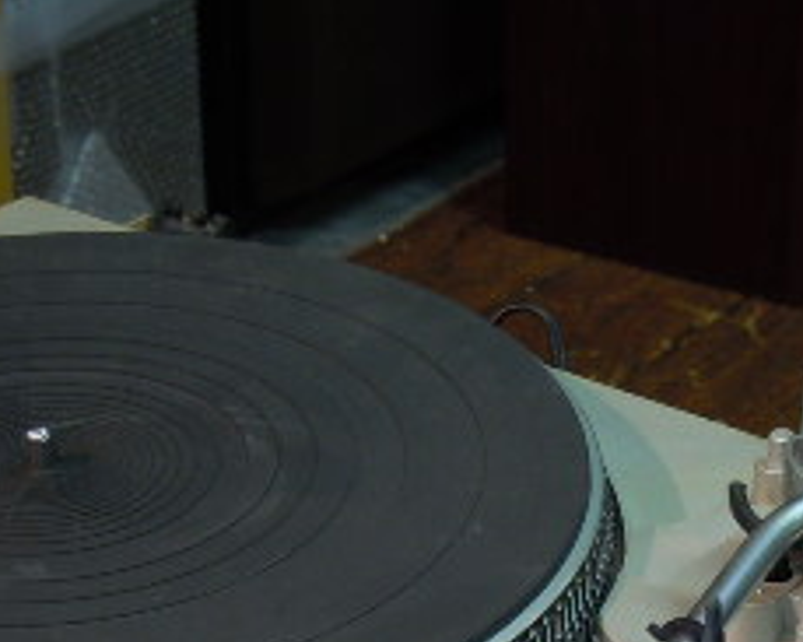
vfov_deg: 10.7
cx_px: 207
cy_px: 800
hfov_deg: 13.5
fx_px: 3373
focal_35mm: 142
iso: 100
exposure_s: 1/8
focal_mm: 9.3
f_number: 3.9
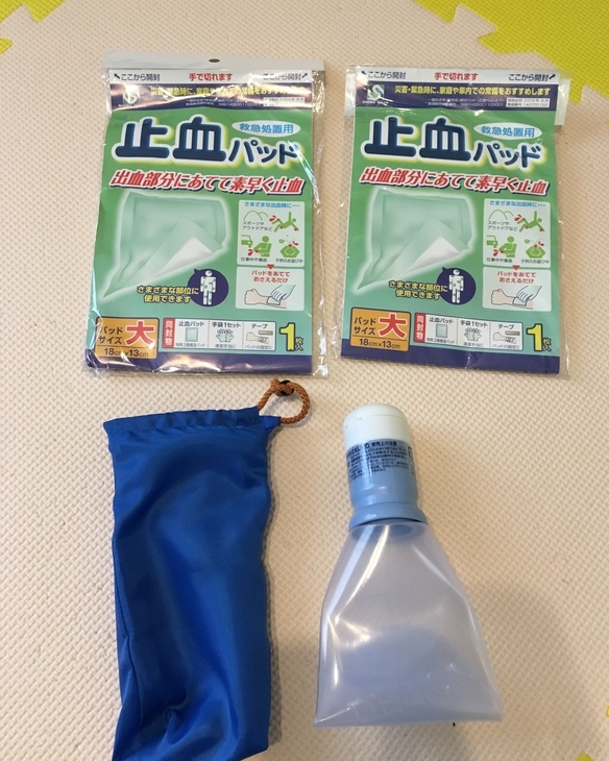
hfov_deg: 47.1
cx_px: 302
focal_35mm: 31
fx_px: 698
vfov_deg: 57.2
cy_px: 380
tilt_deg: -71.3
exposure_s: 1/30
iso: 100
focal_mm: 4.15
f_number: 2.2
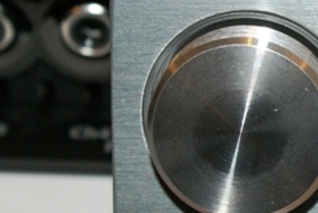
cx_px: 459
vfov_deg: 5.6
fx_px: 2167
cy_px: 79
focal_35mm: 245
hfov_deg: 8.2
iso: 400
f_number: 6.3
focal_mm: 50
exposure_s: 1/80
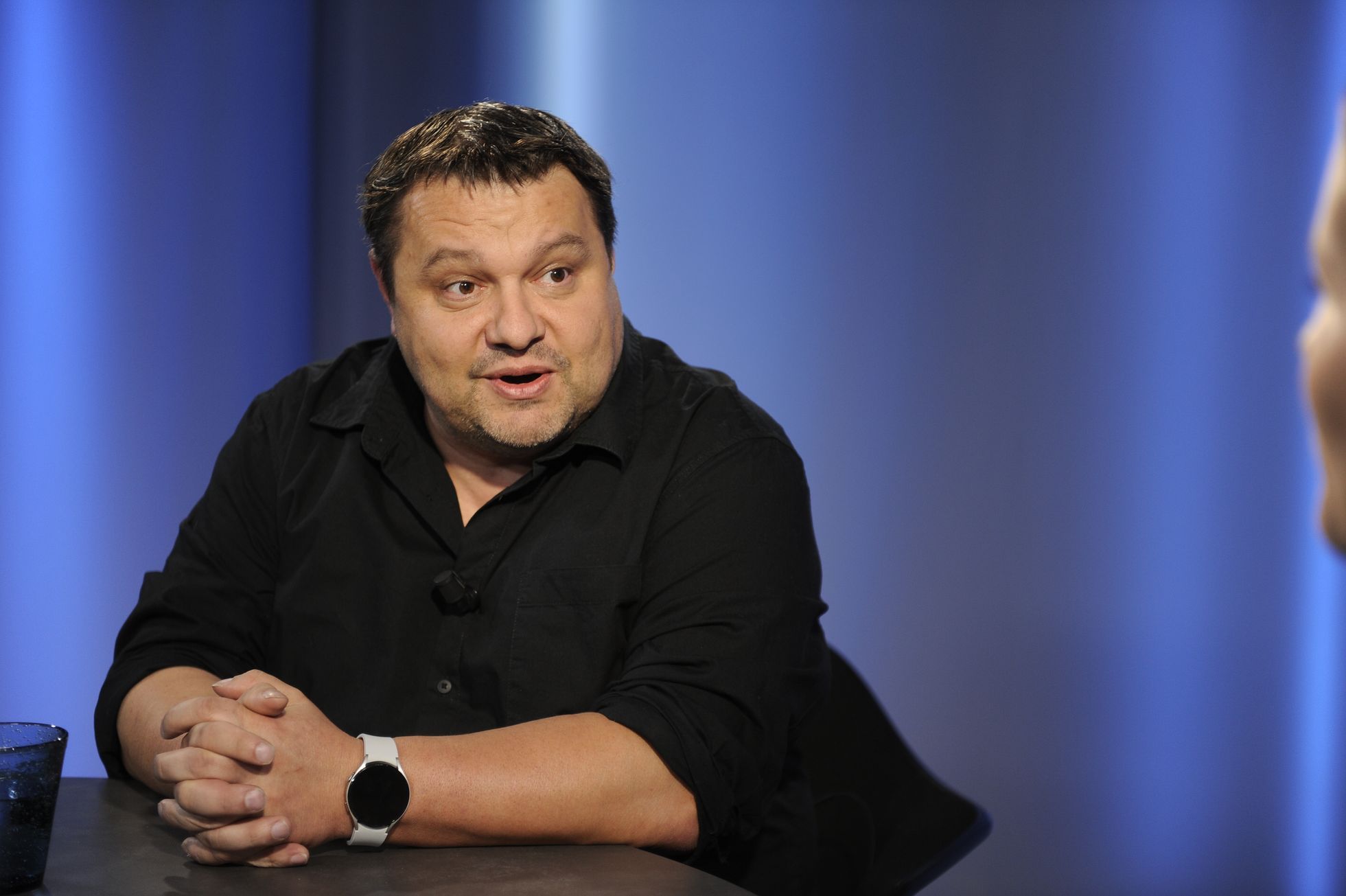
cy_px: 448
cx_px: 673
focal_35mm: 70
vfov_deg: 19.4
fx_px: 2616
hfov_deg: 28.9
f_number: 2.8
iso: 800
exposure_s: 1/160
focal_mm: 70
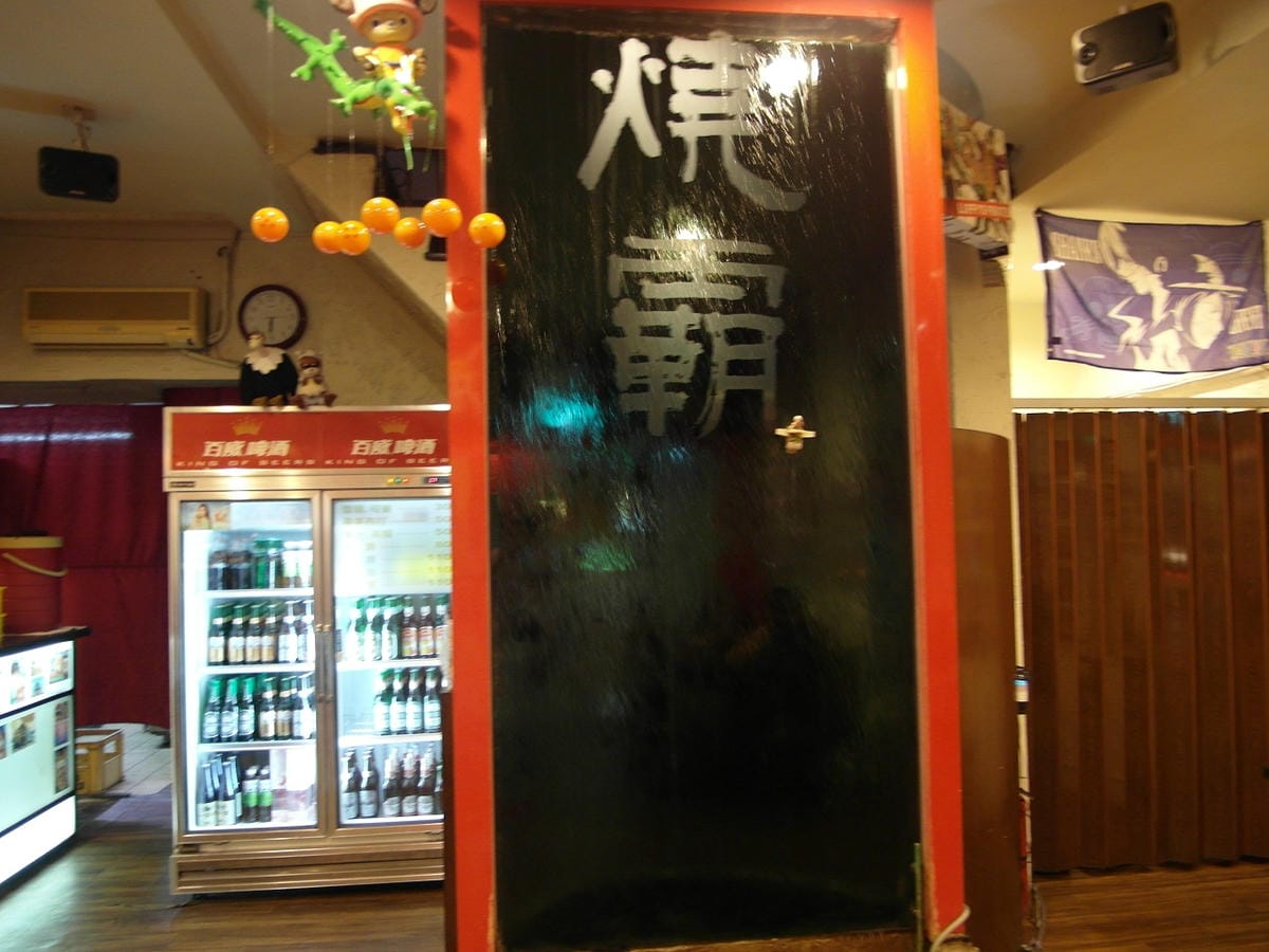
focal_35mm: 24
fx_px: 880
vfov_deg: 56.8
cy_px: 476
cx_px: 634
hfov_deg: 71.6
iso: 200
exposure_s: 1/15
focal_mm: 5.2
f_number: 1.8
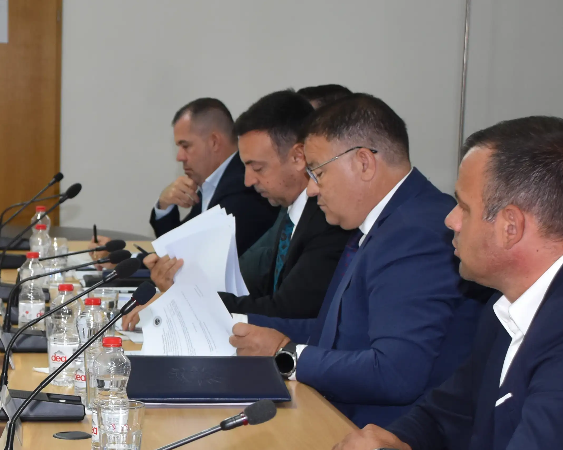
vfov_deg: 13.7
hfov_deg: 16.8
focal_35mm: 111
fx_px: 1849
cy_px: 456
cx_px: -45
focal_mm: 28
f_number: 4.5
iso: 800
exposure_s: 1/80
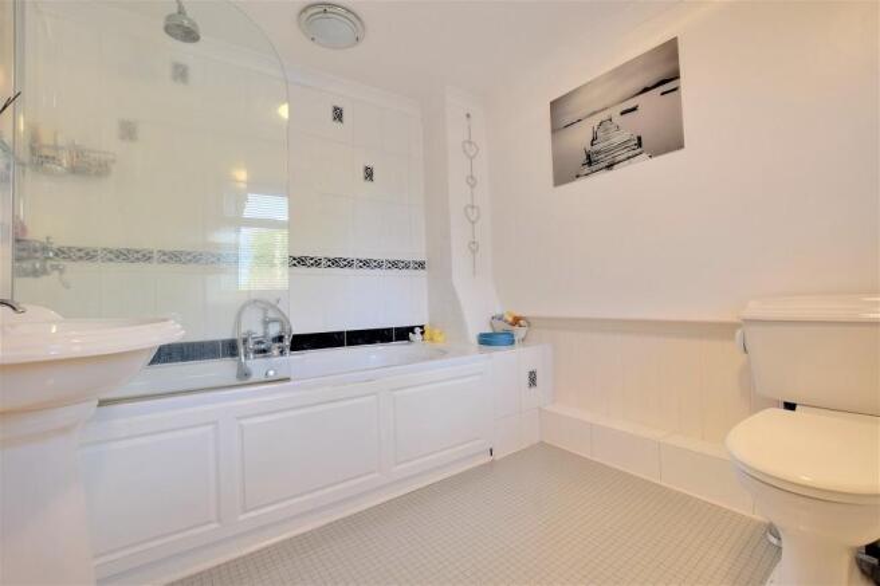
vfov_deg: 77.3
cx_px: 440
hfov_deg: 100.4
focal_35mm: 15
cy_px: 293
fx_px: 367
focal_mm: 10
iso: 100
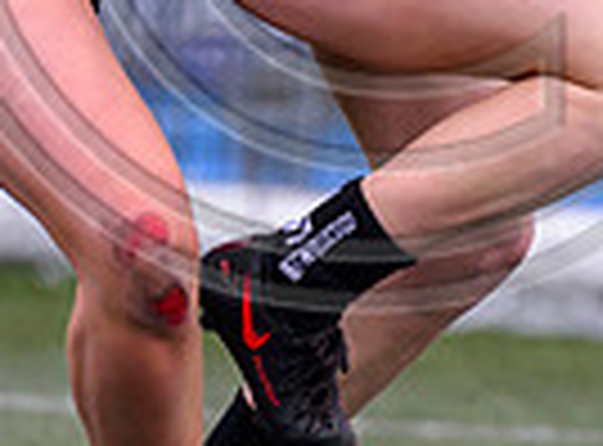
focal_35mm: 2510
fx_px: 43490
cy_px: -219
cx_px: 588
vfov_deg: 0.6
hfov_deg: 0.8
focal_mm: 400
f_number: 3.2
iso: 500
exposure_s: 1/1600
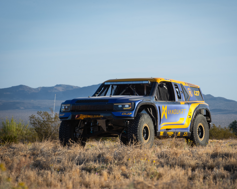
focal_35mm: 226
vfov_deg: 6.8
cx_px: 134
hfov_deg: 8.5
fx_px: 1585
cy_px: 94
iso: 400
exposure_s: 1/250
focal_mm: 200
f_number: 11
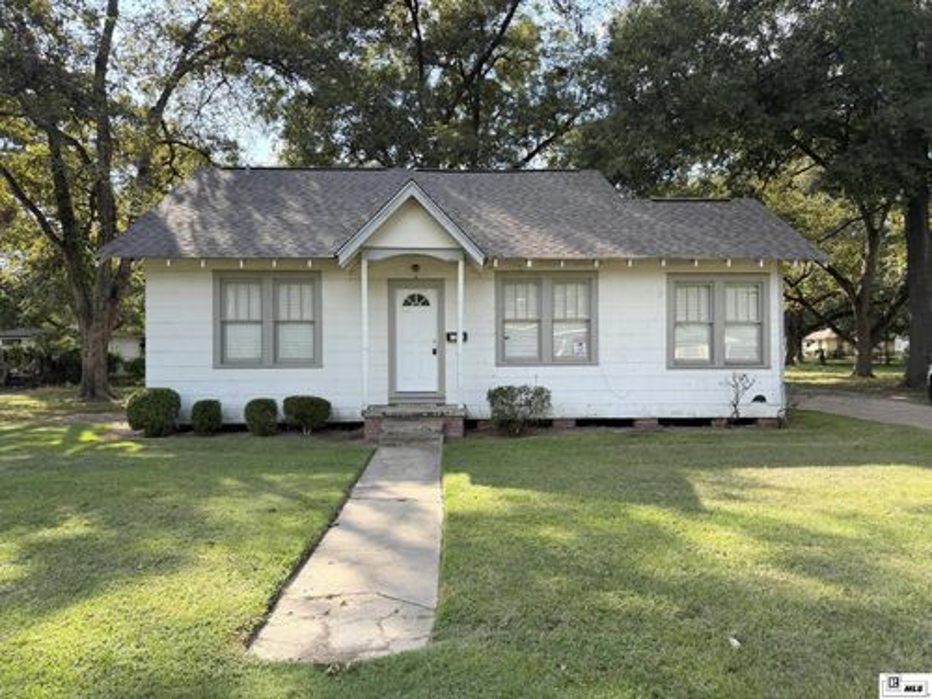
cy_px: 350
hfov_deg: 71.6
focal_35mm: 24
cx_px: 466
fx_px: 646
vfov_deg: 56.8
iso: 100
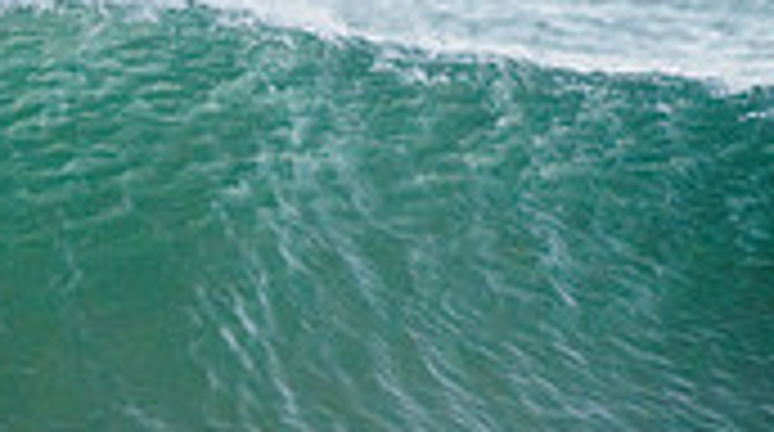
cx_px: -266
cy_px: 565
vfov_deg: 0.7
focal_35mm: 1772
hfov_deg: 1.2
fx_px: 36300
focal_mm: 500
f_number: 5.6
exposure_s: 1/1600
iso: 640
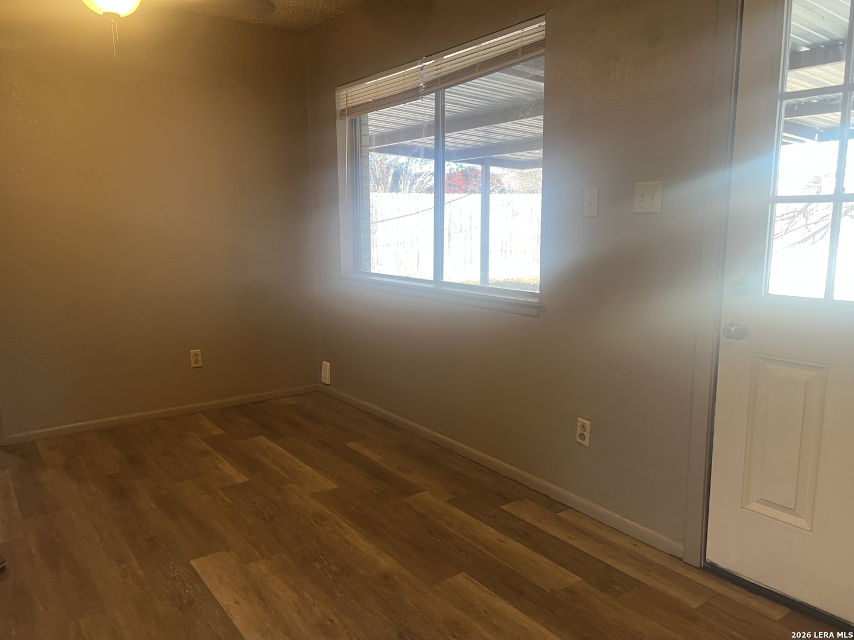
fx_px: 641
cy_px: 320
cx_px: 427
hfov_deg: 67.3
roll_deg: +0.8
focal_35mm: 26
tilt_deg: -11.4
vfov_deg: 53.1
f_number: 1.5
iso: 80
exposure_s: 1/60
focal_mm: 5.7
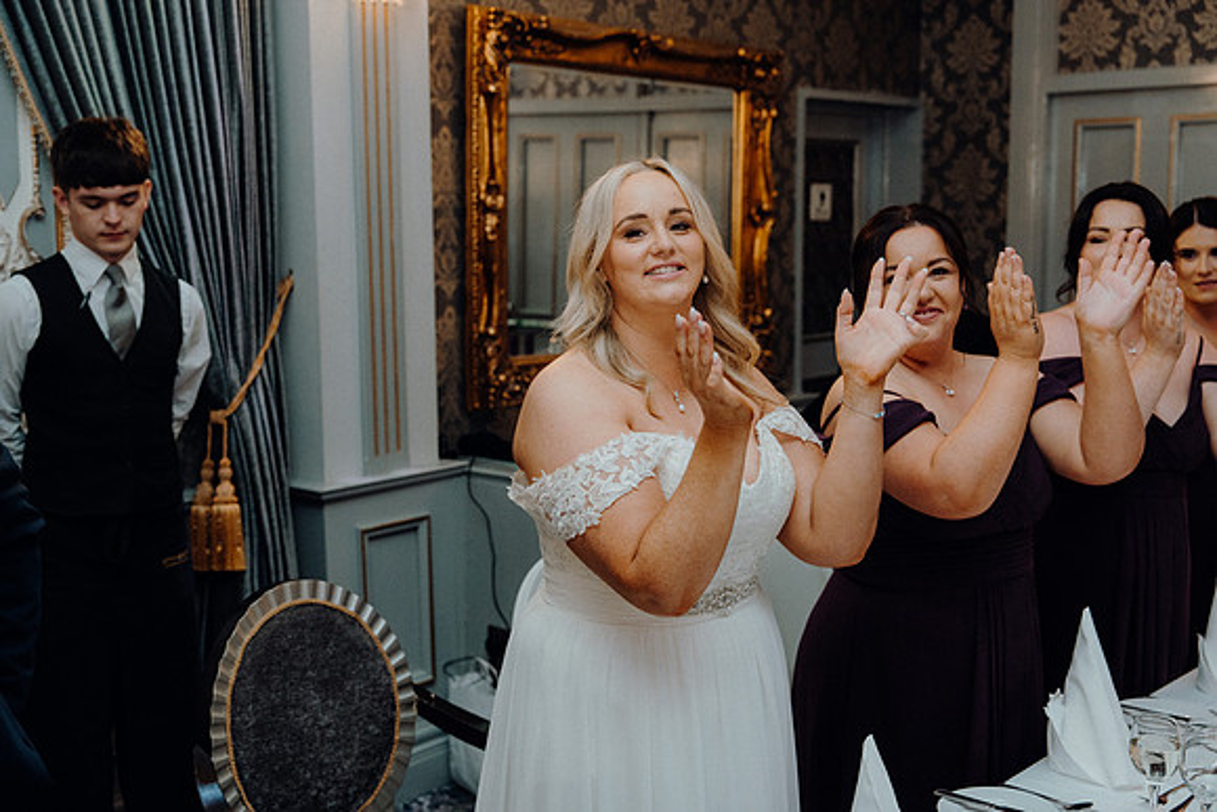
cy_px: 406
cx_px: 608
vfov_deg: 31.2
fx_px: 1454
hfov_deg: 45.4
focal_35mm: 43
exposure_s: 1/160
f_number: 3.5
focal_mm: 43
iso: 2500
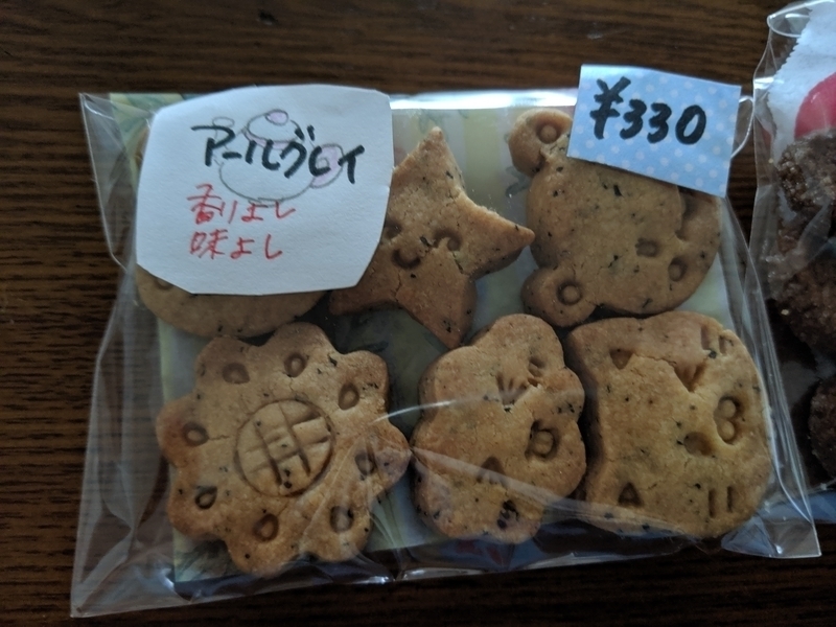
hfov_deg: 65.3
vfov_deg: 51.4
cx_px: 418
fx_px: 652
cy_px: 314
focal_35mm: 27
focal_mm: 4.44
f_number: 1.8
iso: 338
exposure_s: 1/27.2
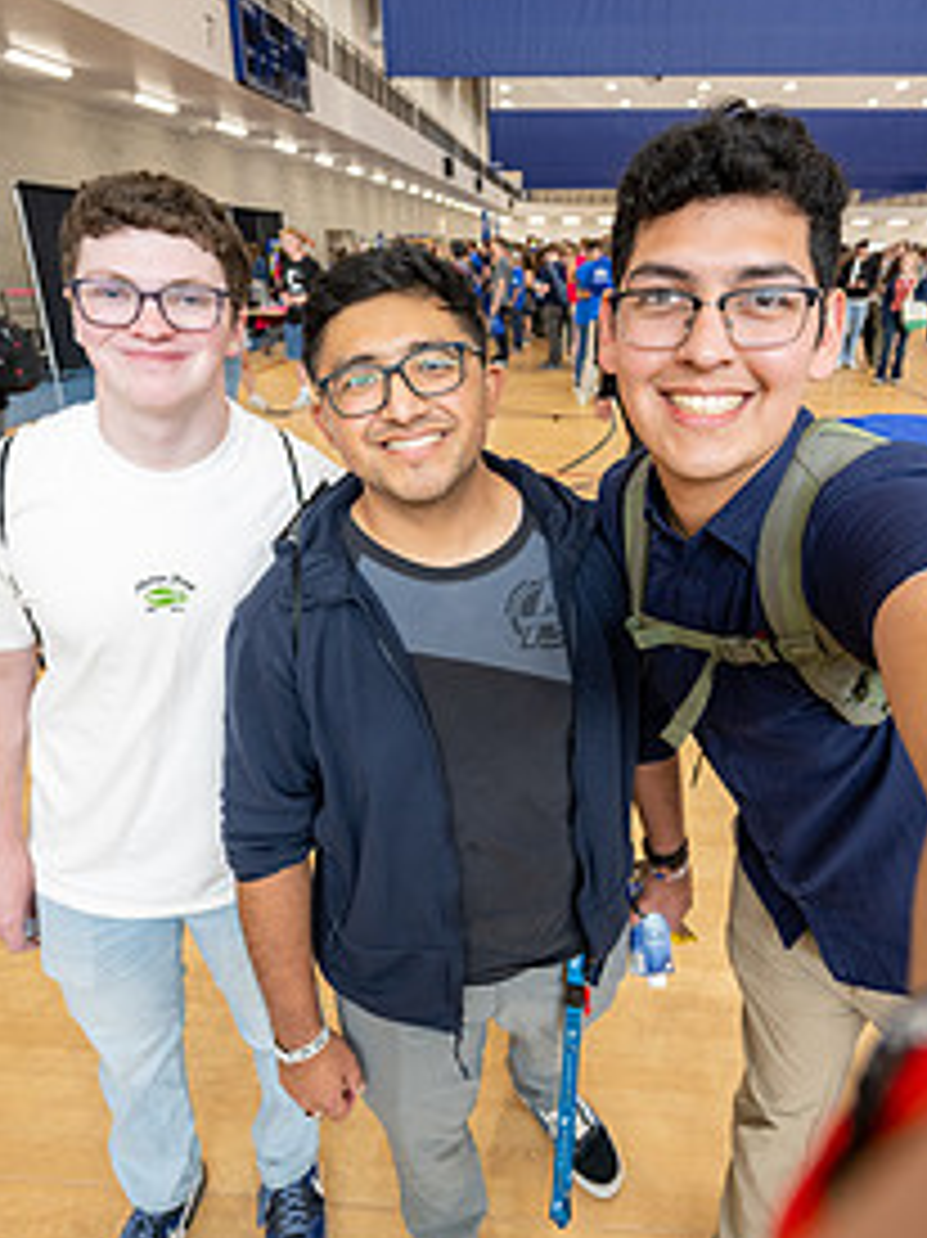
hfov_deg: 60.8
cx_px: 522
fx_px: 786
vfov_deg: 76.2
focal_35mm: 22
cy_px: 554
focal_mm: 14
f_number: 4
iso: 1000
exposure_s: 1/100
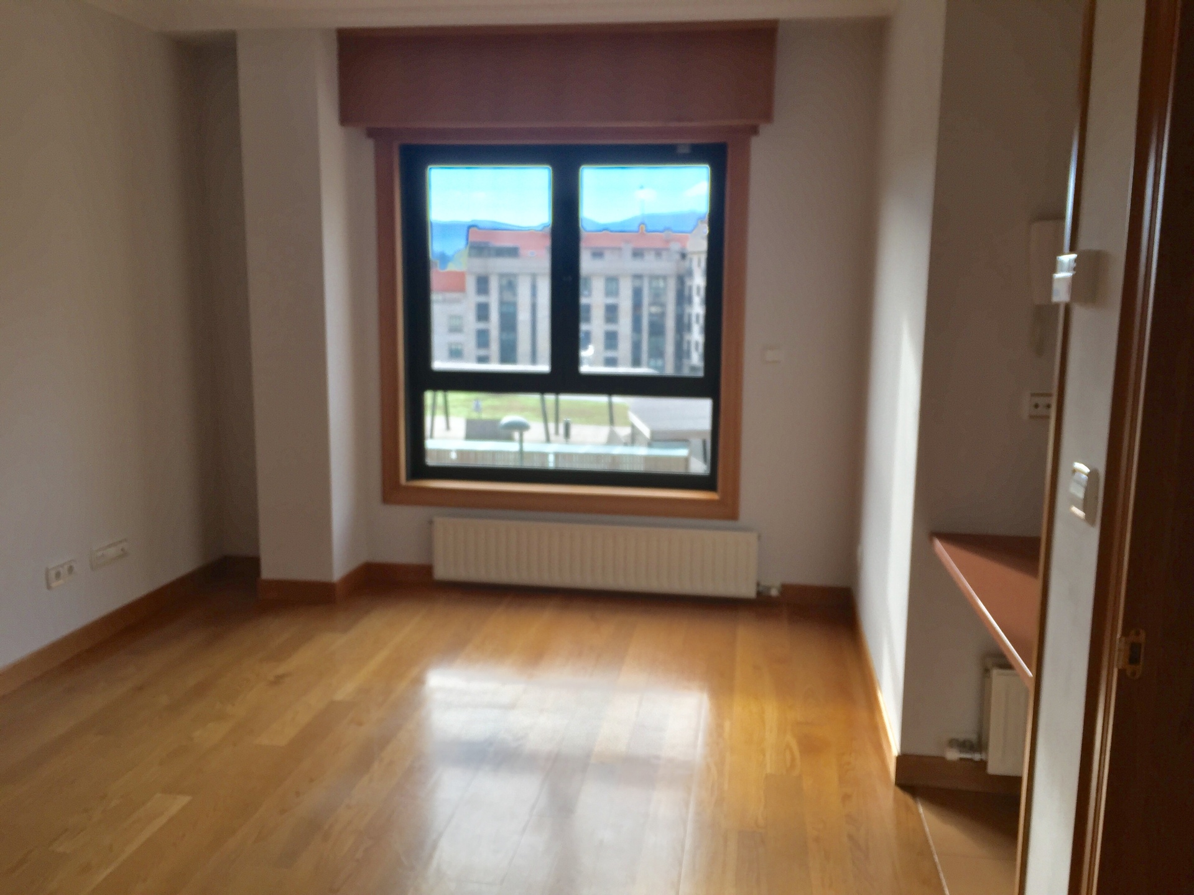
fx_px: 1000
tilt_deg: -9.5
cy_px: 448
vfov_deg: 48.2
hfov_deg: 61.7
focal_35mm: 29
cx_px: 597
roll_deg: -0.7
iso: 32
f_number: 2.2
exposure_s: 1/460
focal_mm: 4.15
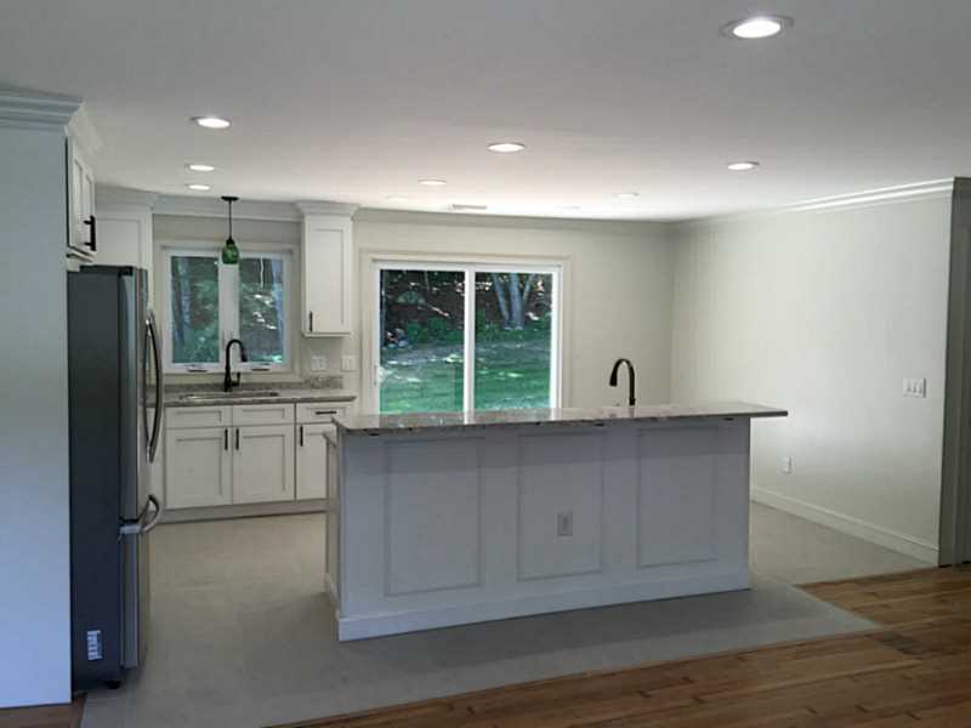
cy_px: 364
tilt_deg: -4.1
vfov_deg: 48.2
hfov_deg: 61.7
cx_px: 486
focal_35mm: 29
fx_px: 813
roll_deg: -1.7
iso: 40
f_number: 2.2
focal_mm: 4.15
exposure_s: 1/60
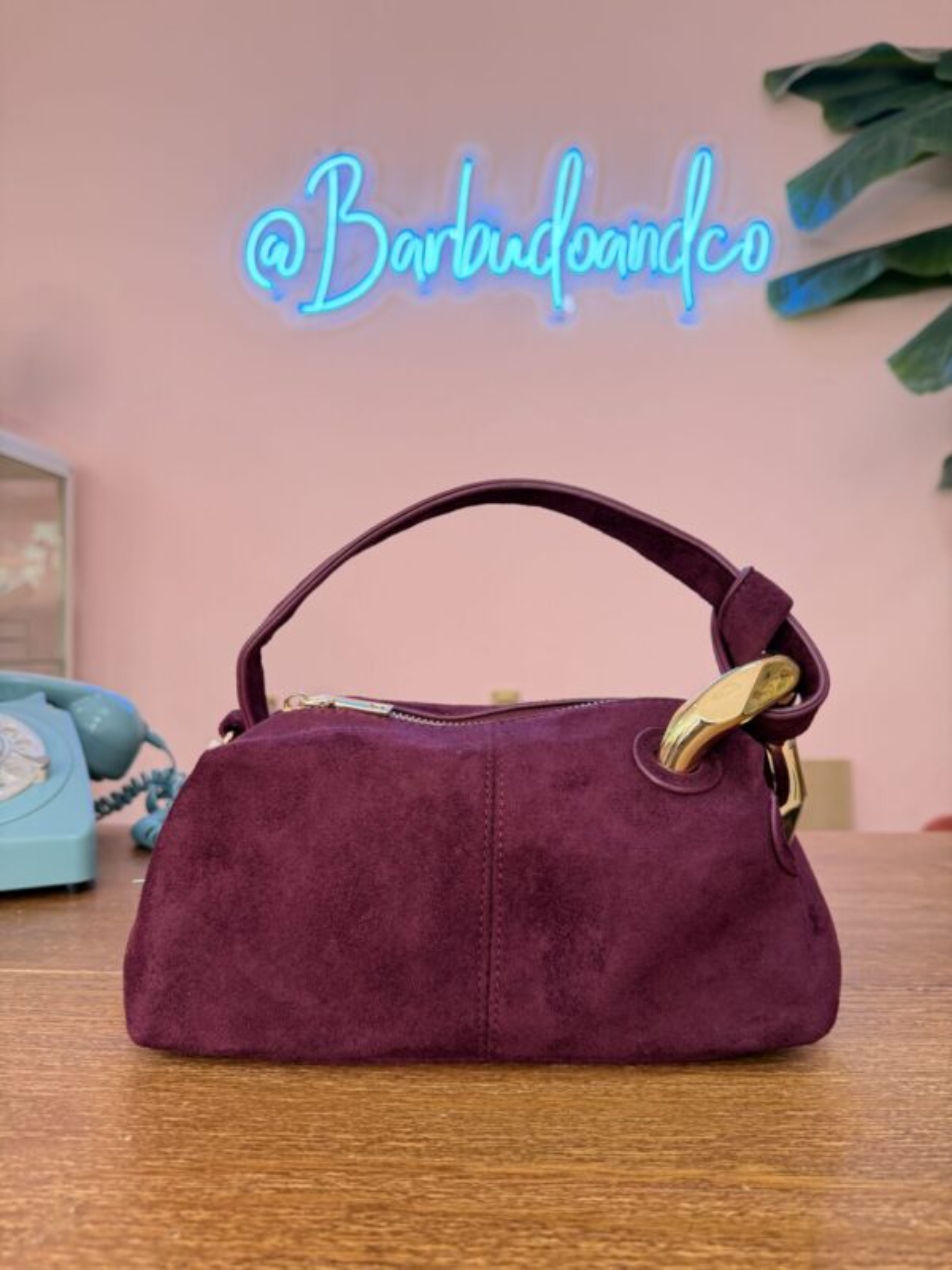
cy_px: 635
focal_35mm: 24
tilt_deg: -0.6
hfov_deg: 56.8
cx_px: 476
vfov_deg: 71.6
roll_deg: +0.2
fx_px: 880
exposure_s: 1/60
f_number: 1.78
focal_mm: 6.76
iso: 200
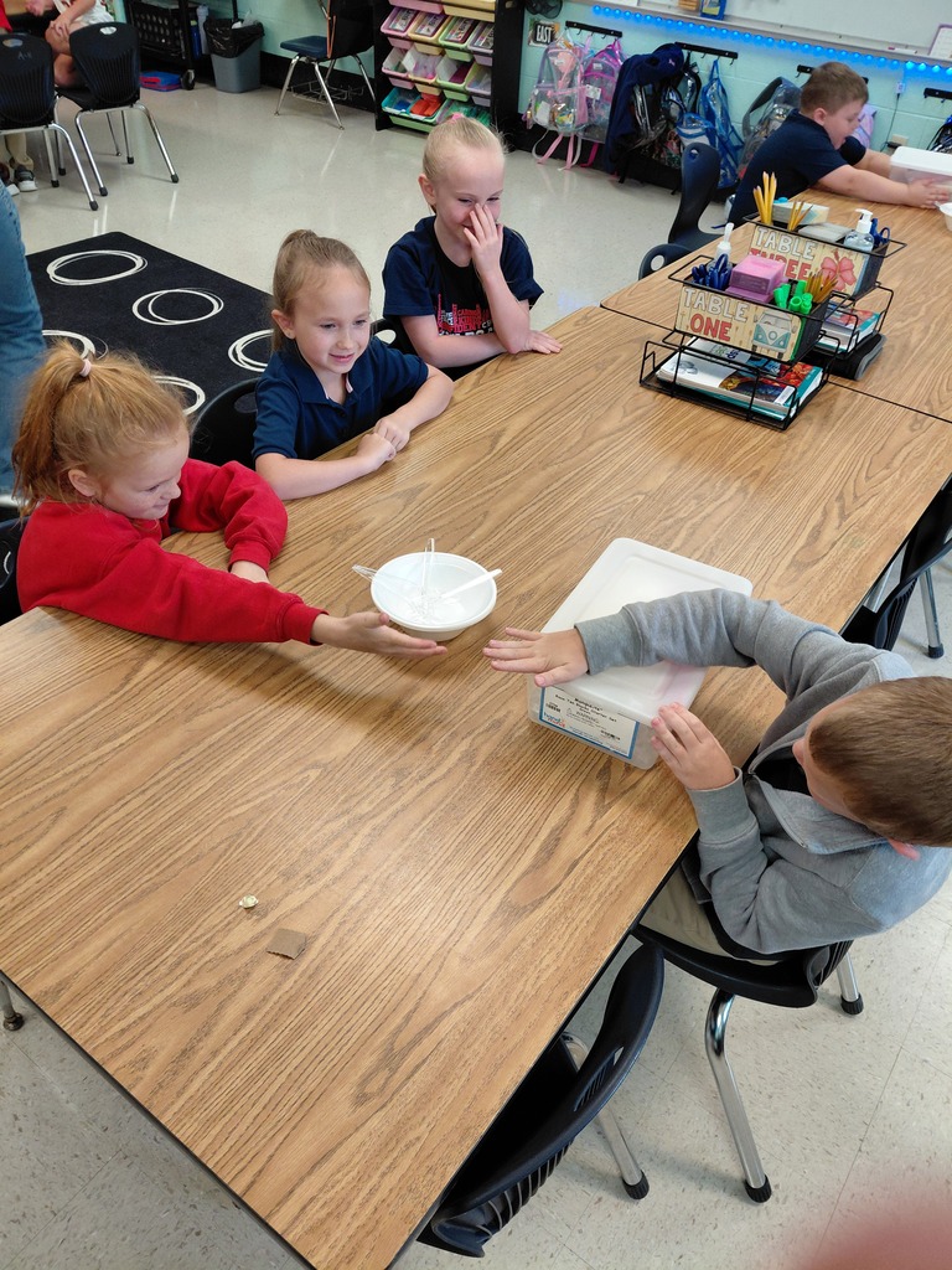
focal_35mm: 25
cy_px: 635
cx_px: 476
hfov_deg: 54.9
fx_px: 917
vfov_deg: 69.4
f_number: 1.8
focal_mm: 4.69
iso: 160
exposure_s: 1/60
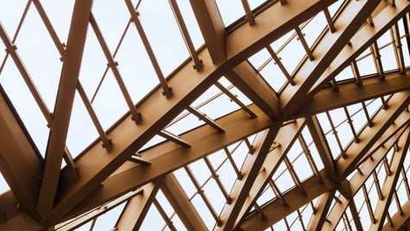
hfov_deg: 50.5
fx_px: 435
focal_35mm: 40
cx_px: 207
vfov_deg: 29.7
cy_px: 97
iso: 200
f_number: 5.6
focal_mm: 18
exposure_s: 1/125
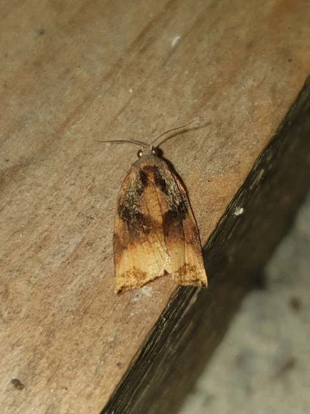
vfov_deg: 67.3
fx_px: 311
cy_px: 207
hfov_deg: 53.0
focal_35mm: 26
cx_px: 155
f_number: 1.5
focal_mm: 4.3
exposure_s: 1/392
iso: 50
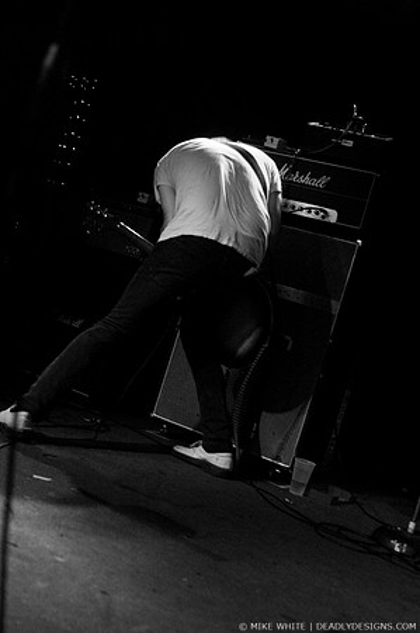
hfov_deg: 25.7
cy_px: 316
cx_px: 210
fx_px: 921
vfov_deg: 37.9
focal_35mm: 52
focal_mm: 35
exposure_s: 1/50
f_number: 2.8
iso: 800
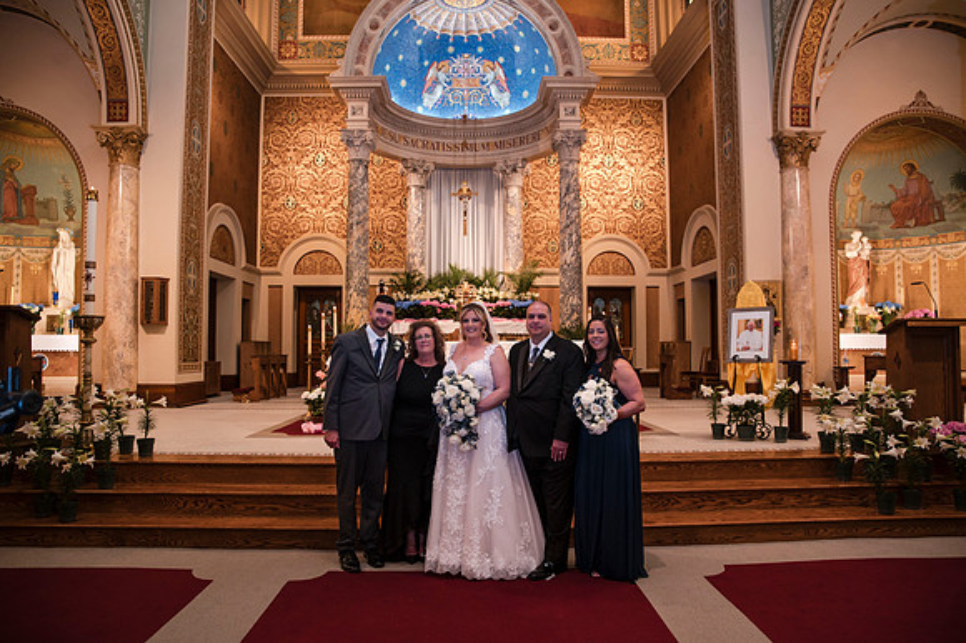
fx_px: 660
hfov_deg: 72.4
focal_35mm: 25
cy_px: 322
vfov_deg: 52.0
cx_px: 483
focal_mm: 24
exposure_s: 1/60
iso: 800
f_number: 3.2
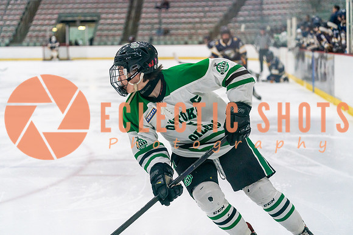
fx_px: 687
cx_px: 176
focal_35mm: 70
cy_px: 118
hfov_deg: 28.8
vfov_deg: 19.5
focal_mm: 70
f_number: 2.8
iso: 4000
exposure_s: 1/1600
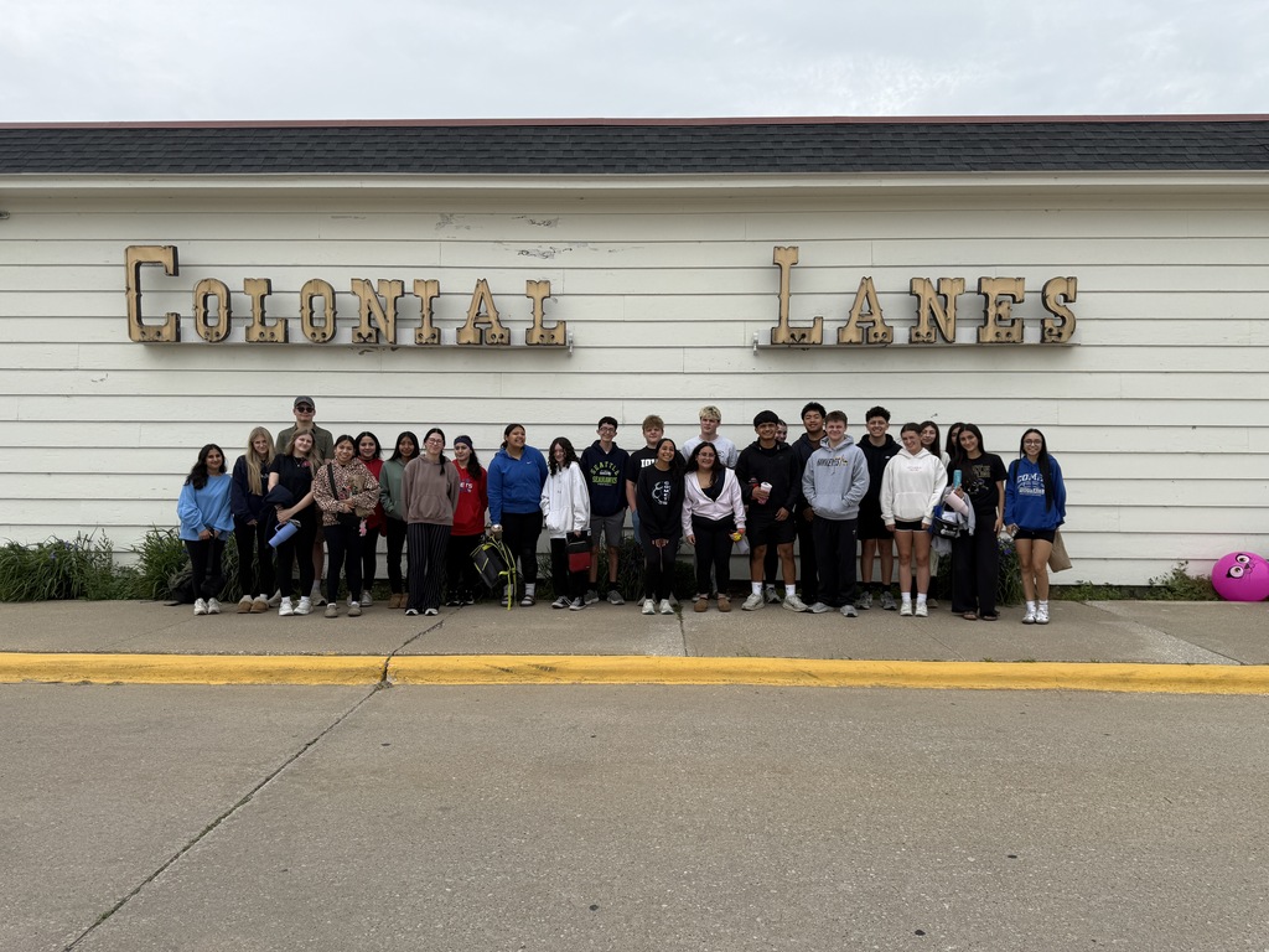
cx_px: 634
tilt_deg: -0.6
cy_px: 476
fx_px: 880
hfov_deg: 71.6
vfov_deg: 56.8
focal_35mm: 24
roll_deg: -0.8
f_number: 1.78
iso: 80
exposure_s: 1/4673
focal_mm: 6.76
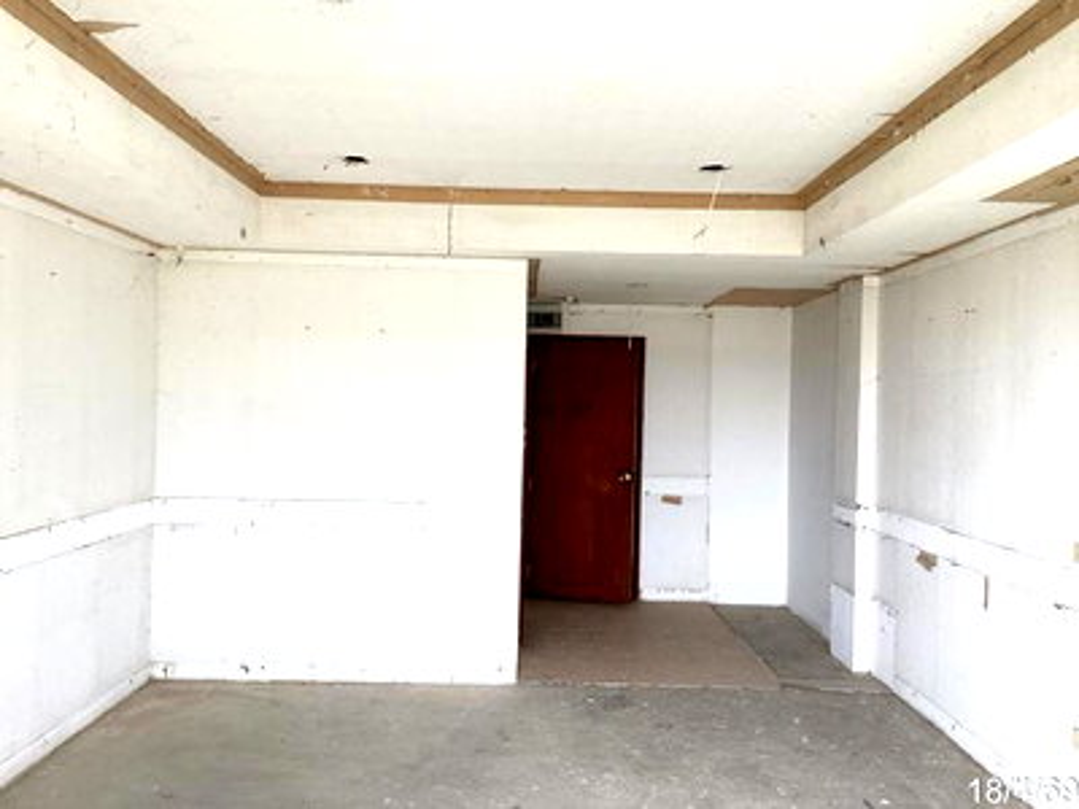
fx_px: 966
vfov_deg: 45.4
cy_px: 404
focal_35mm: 31
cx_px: 540
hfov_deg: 58.4
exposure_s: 1/100
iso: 64
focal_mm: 3.3
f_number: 2.4
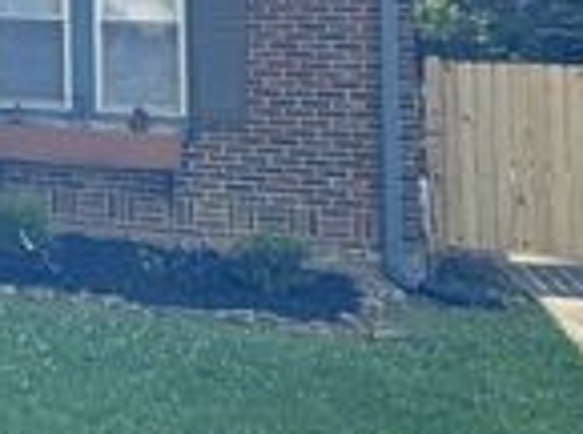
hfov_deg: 20.6
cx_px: -261
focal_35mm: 83
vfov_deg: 16.8
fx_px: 1394
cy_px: -102
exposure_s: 1/215
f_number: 1.78
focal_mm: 6.76
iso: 80
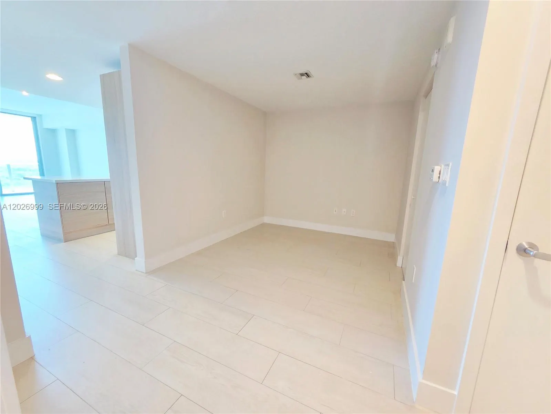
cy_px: 207
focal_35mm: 13
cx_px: 276
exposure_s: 1/60.2
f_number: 2.2
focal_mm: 2.2
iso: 500
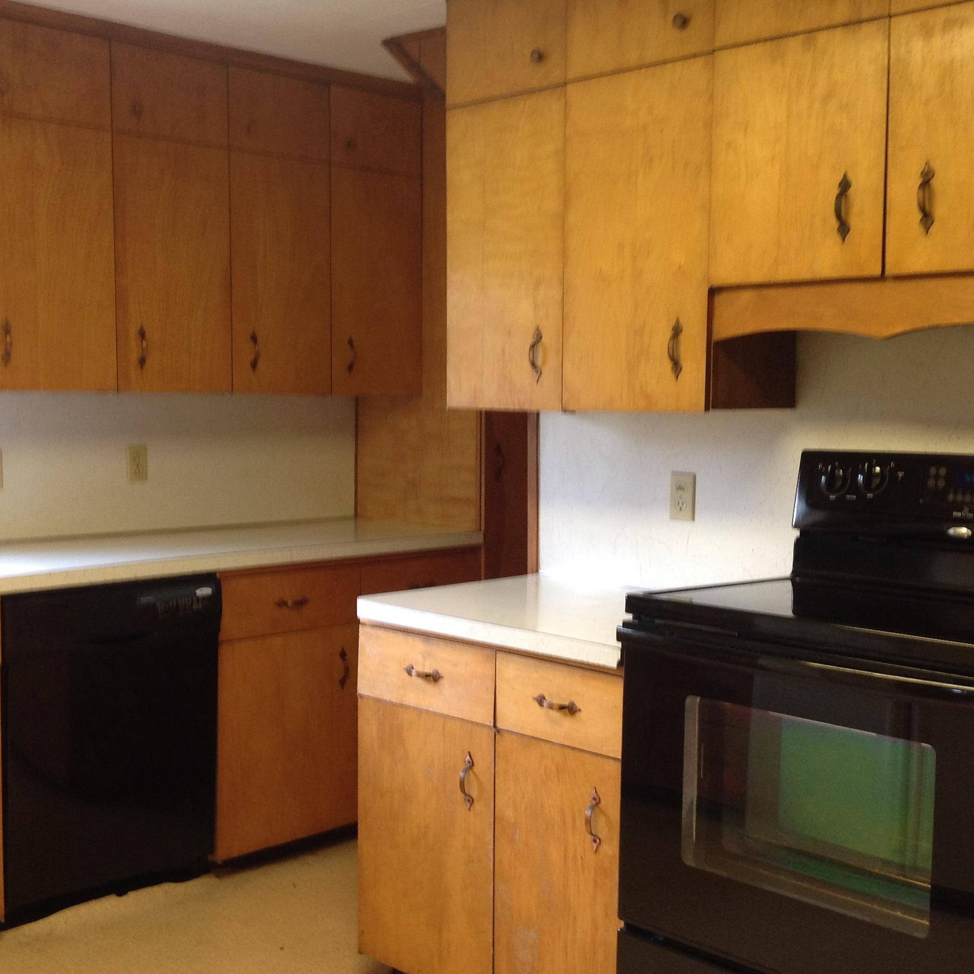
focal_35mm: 46
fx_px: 1464
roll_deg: -0.7
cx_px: 443
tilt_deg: -5.1
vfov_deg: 36.8
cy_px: 493
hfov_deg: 36.8
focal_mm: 4.28
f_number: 2.4
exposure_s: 1/15
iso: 80
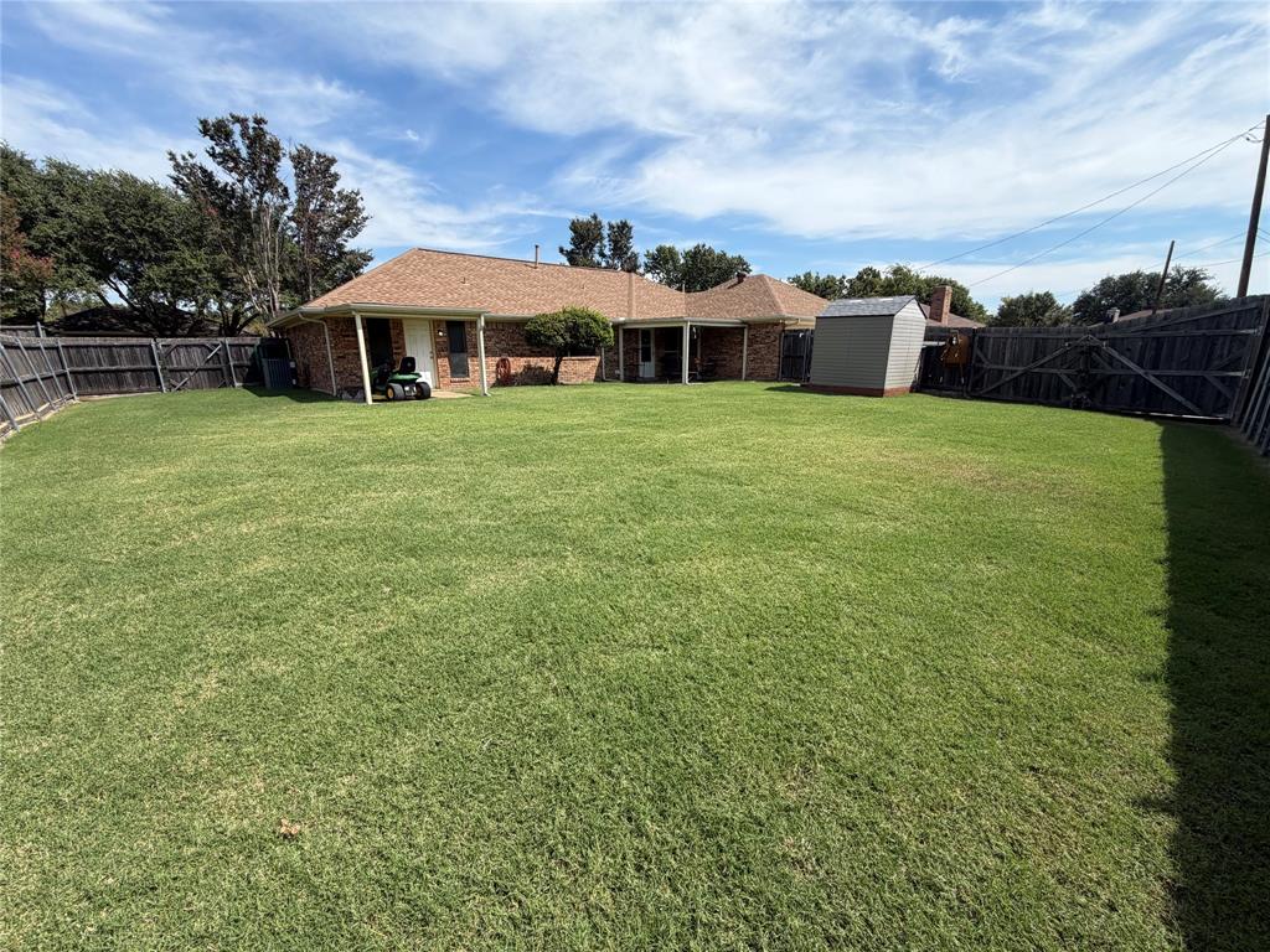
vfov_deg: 85.7
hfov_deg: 102.1
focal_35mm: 14
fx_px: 514
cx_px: 635
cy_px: 476
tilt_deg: -14.0
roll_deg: +0.4
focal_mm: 2.22
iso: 20
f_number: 2.2
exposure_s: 1/770
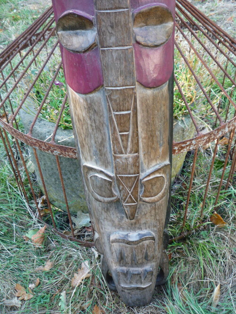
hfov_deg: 46.8
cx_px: 118
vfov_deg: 60.0
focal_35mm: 30
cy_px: 157
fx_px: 273
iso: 100
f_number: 3.3
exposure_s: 1/30
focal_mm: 5.2
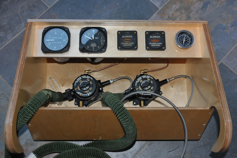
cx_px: 118
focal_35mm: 40
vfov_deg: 32.9
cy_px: 79
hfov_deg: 48.0
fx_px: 266
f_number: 5
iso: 1000
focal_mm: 27
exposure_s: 1/60
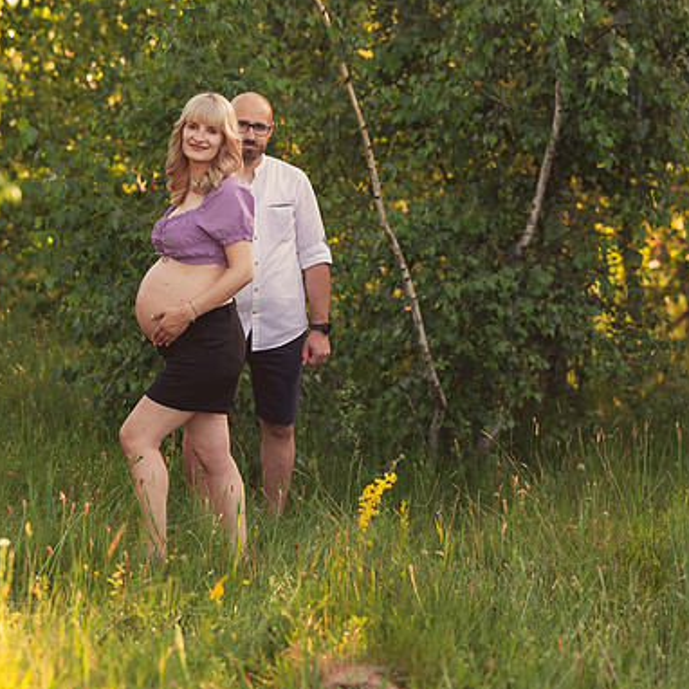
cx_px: 327
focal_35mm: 122
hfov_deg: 14.3
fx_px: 2747
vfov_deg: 14.3
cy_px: 382
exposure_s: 1/800
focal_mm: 85
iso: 400
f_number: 2.5
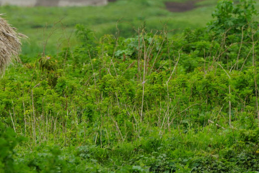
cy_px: -36
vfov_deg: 1.2
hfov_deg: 1.8
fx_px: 8115
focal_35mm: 1128
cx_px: 143
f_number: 6.3
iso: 160
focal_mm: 368
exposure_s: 1/400
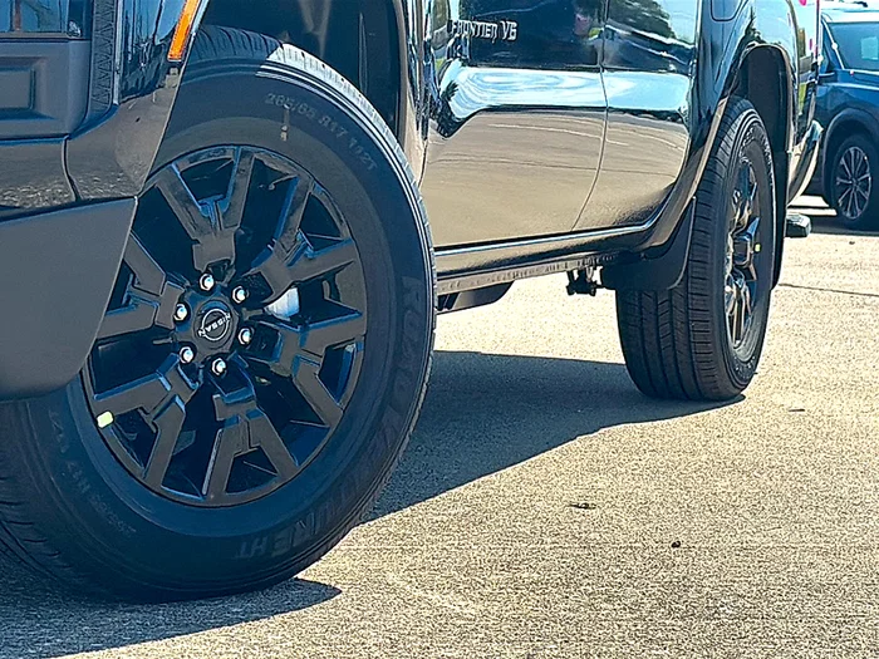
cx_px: 440
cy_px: 330
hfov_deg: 22.8
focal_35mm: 86
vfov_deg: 17.2
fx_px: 2184
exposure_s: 1/4608
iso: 80
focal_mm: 6.86
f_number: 1.78
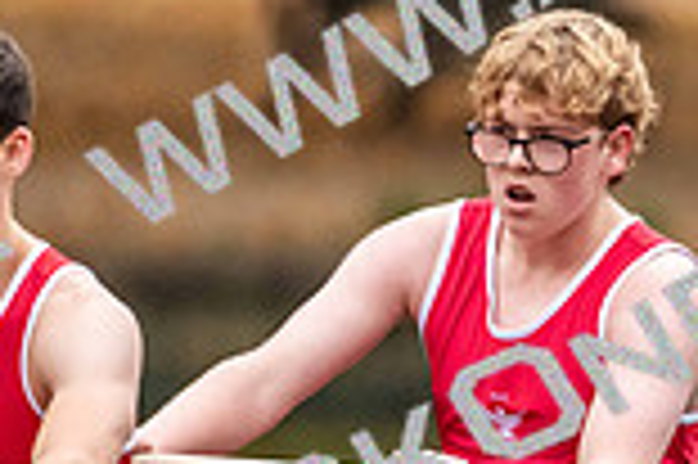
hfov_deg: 1.4
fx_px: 29033
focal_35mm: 1499
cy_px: 237
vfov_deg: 0.9
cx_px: 644
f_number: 4.5
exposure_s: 1/2000
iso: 5000
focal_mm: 400
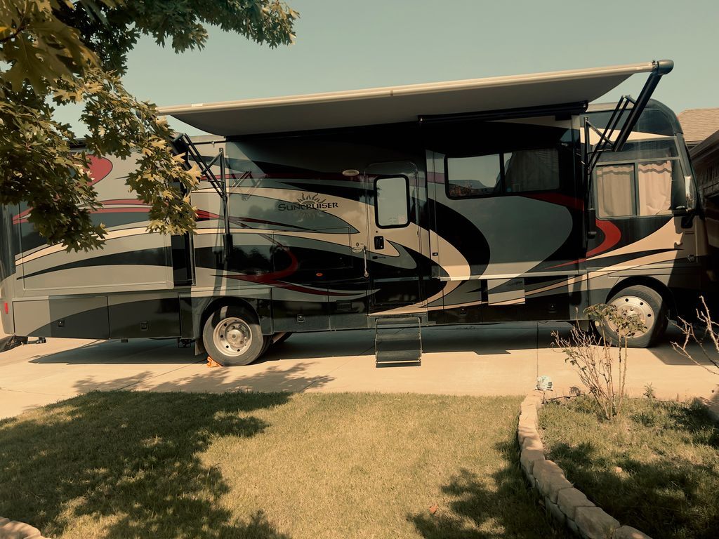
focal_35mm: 26
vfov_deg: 53.1
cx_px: 360
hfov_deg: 67.3
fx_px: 540
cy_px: 270
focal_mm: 5.7
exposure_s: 1/2695
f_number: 1.5
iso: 50
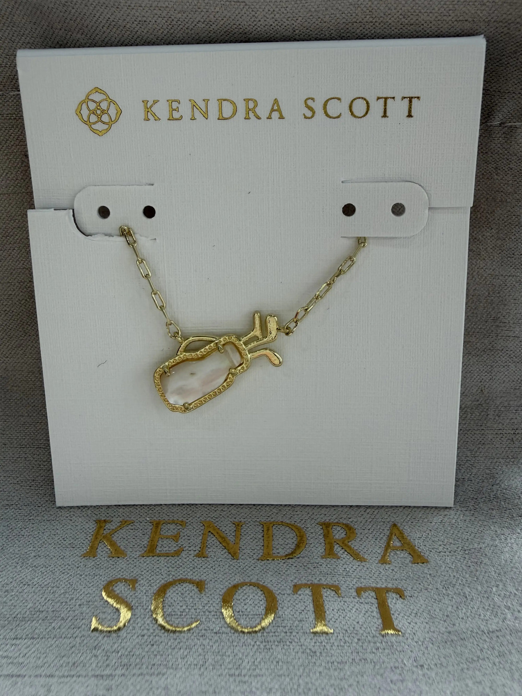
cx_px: 261
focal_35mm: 26
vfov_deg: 67.3
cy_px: 348
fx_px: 523
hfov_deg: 53.1
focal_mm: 2.22
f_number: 2.2
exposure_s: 1/121
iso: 80
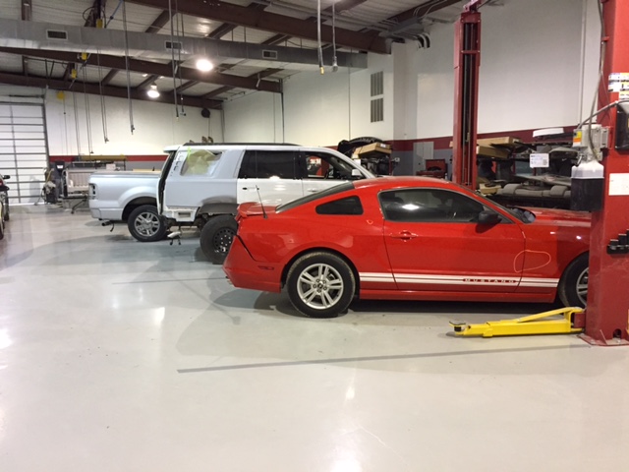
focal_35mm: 29
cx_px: 314
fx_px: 527
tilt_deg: -8.7
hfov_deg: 61.7
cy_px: 236
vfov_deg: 48.2
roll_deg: +0.6
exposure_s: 1/30
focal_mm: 4.15
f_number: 2.2
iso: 160
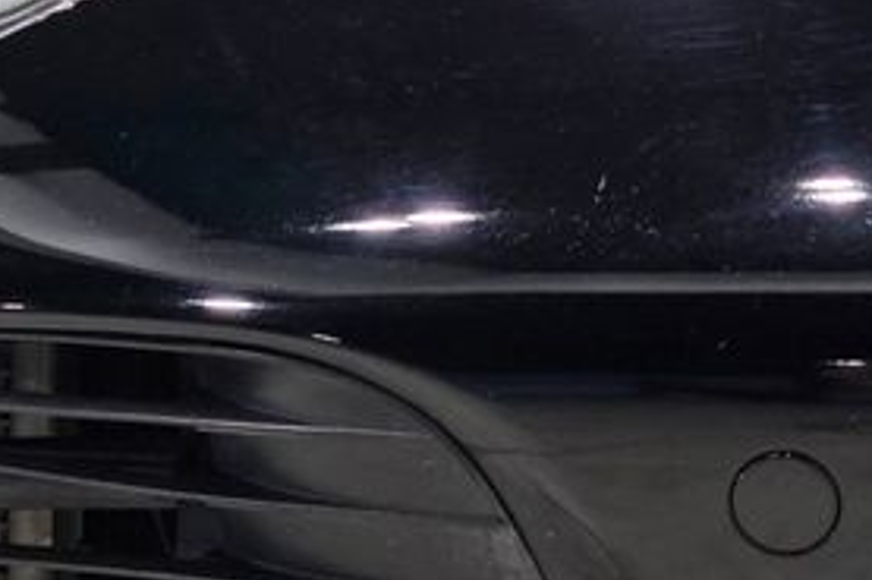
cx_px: 186
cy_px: -69
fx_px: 4016
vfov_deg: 8.2
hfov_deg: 12.3
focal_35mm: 166
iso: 200
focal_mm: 7.9
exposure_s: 1/120
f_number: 2.4
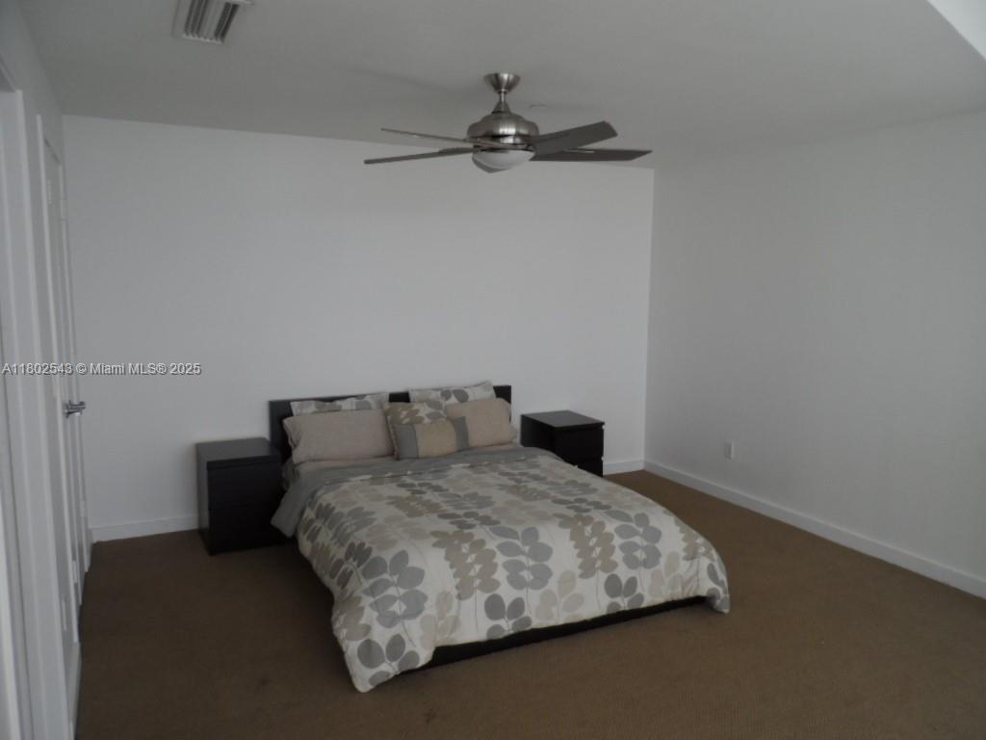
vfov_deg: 56.8
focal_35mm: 24
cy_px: 370
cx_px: 493
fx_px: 684
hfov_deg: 71.6
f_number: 3.2
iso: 80
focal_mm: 4
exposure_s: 1/180
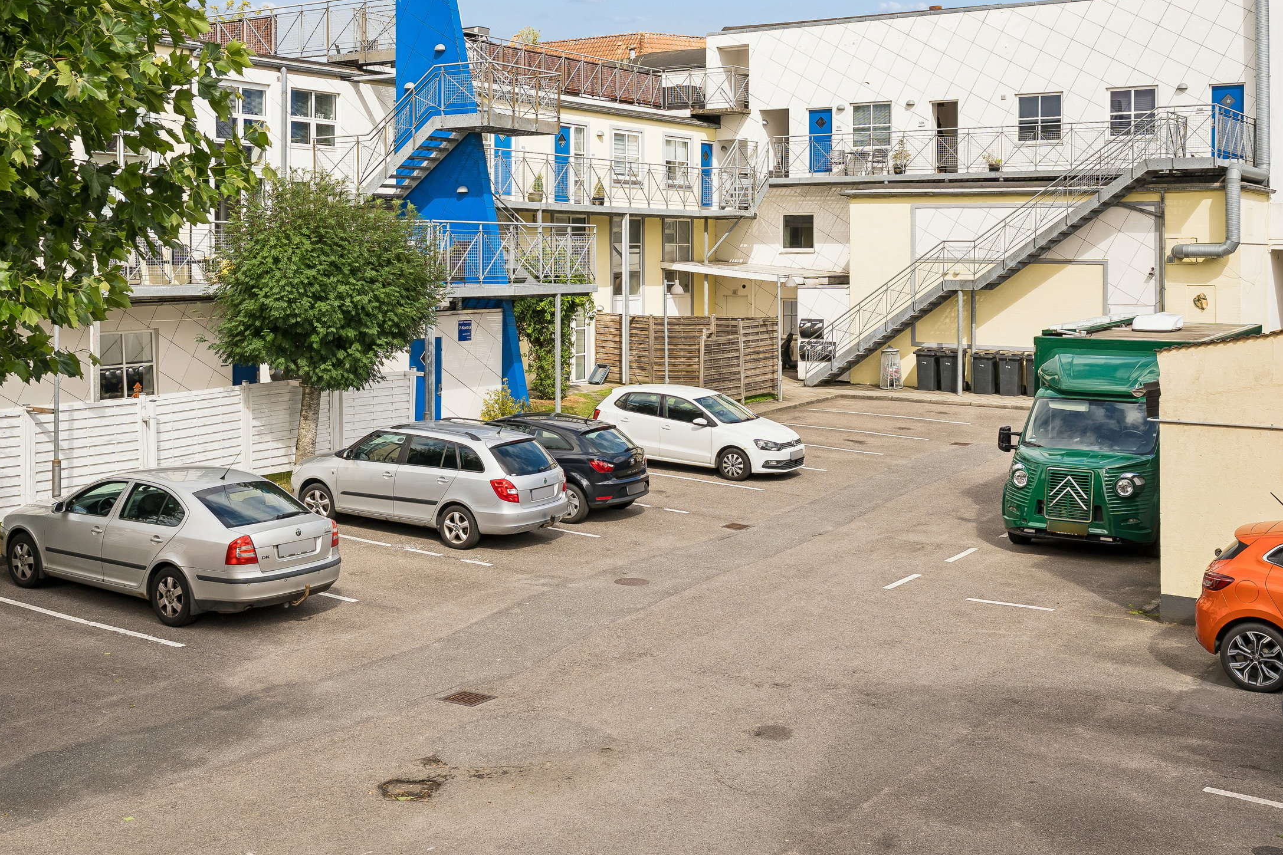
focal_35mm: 41
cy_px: 304
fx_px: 1450
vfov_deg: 32.7
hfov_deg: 47.7
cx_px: 616
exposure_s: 1/400
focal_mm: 29.5
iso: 200
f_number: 8
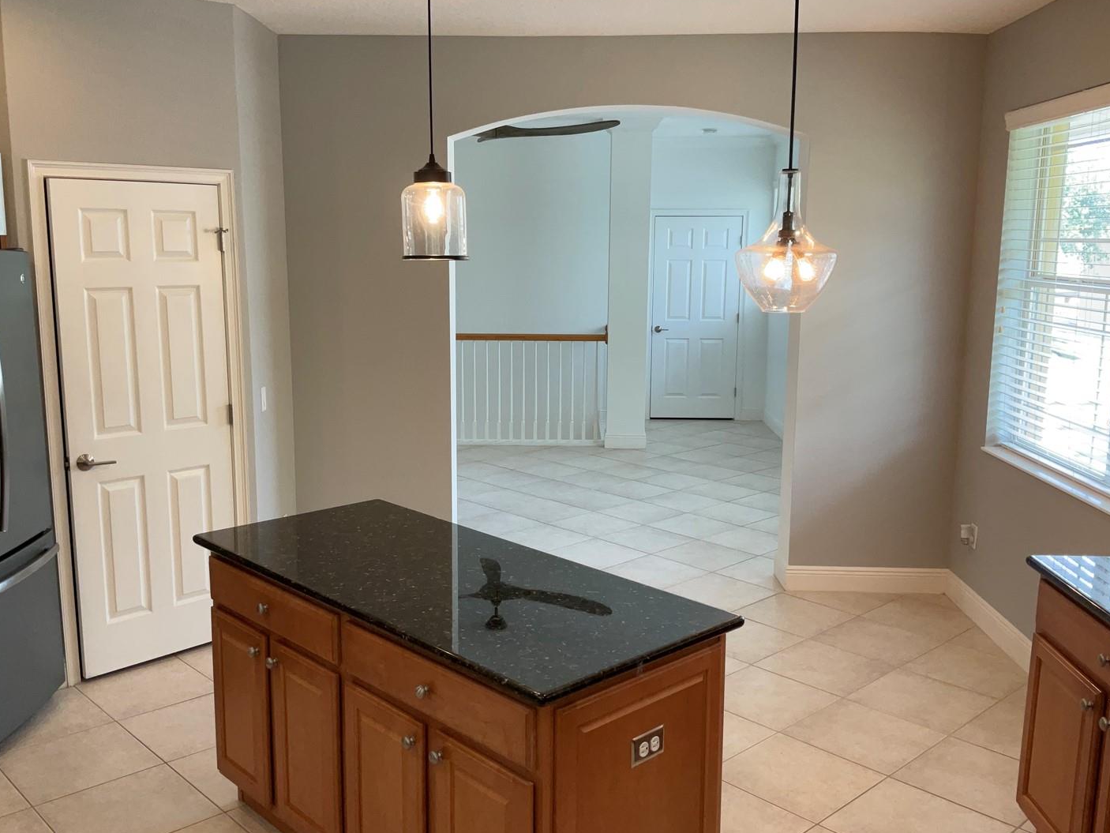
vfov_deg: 43.0
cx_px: 550
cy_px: 426
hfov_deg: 55.3
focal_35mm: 33
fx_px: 1058
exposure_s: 1/60
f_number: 1.8
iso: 50
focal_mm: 3
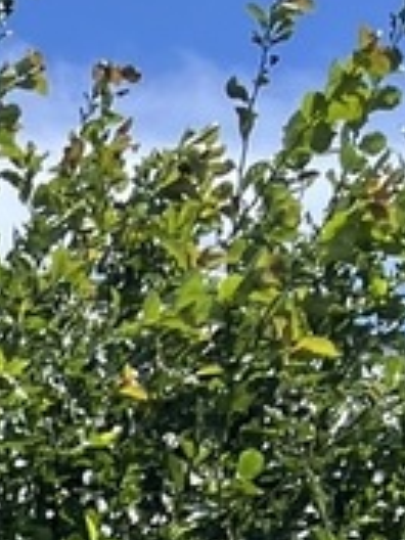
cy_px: 1516
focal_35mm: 160
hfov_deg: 7.9
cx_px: -822
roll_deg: +1.8
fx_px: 2496
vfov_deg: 9.9
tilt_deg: -2.6
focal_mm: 5.7
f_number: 1.5
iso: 50
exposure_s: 1/1972
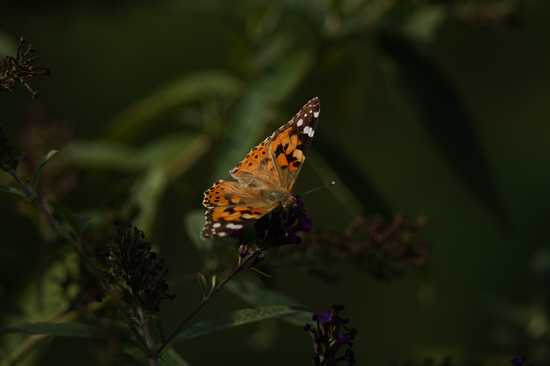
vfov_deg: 4.8
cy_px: 183
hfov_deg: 7.2
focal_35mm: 287
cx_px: 275
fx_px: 4378
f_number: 5.6
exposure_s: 1/1250
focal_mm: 286.7
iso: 200
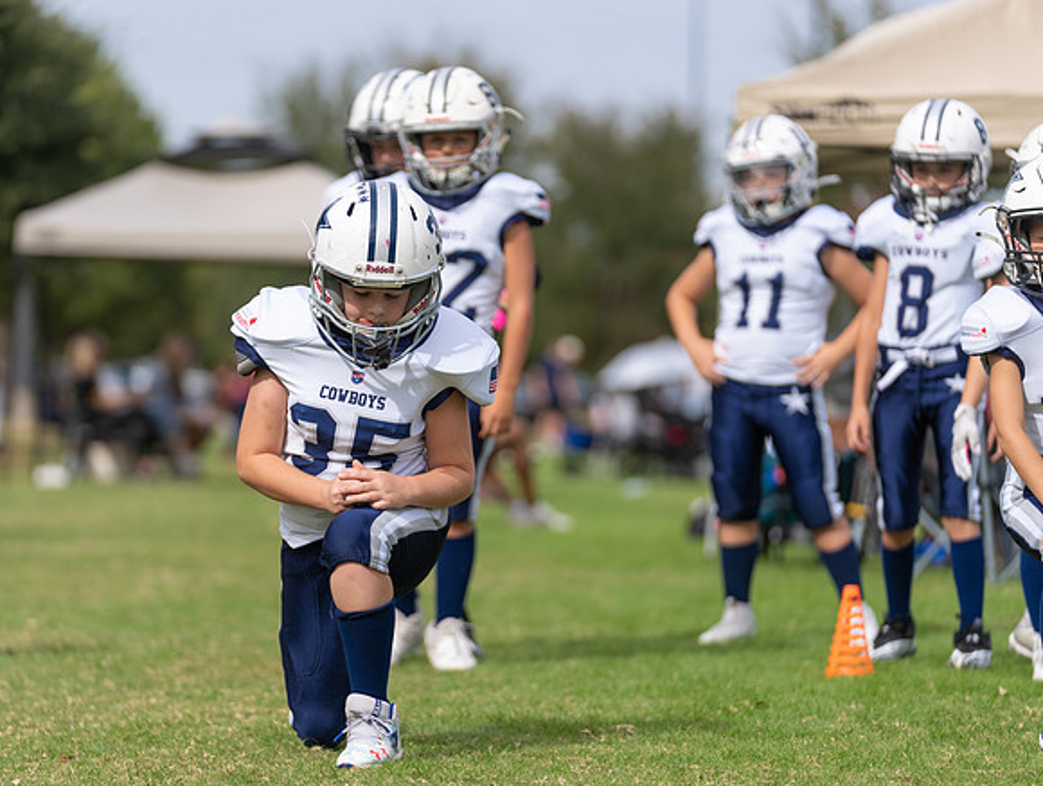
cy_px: 416
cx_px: 424
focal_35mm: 177
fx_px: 5328
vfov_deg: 8.4
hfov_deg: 11.2
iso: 100
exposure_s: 1/1600
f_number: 2.8
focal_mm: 151
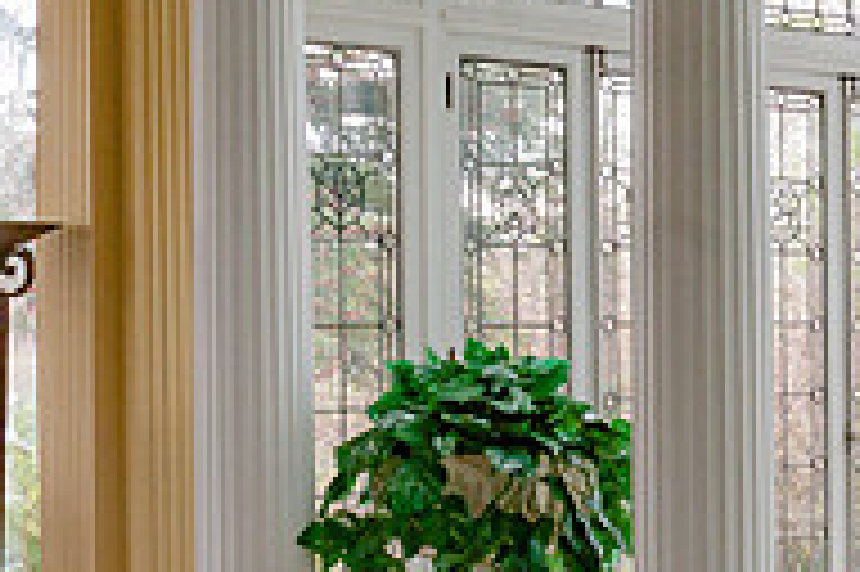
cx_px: 1067
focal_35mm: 100
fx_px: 2387
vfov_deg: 13.6
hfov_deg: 19.1
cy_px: 444
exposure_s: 1/250
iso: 640
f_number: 10
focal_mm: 22
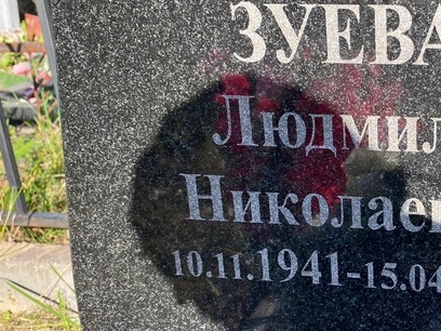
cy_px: 162
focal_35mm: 51
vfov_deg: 28.6
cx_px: 401
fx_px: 650
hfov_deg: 35.2
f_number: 1.8
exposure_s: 1/534
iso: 32
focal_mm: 4.25
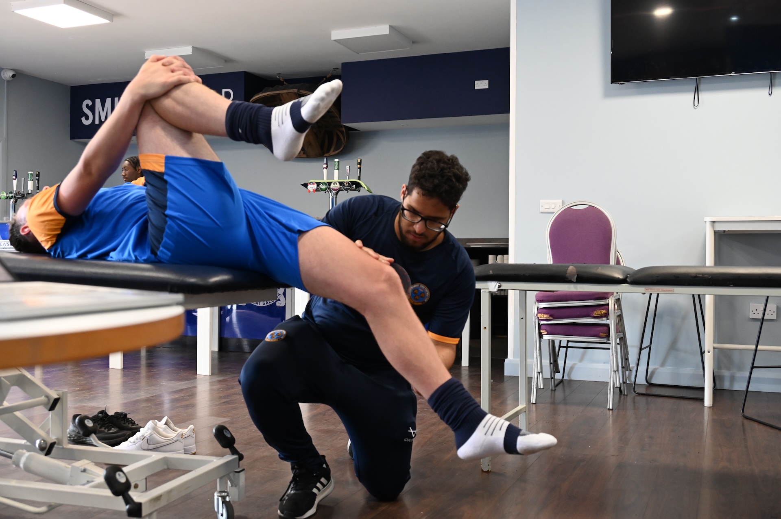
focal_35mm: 37
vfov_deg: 35.9
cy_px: 260
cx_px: 390
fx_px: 802
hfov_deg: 51.9
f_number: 5
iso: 3200
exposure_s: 1/125
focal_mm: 37
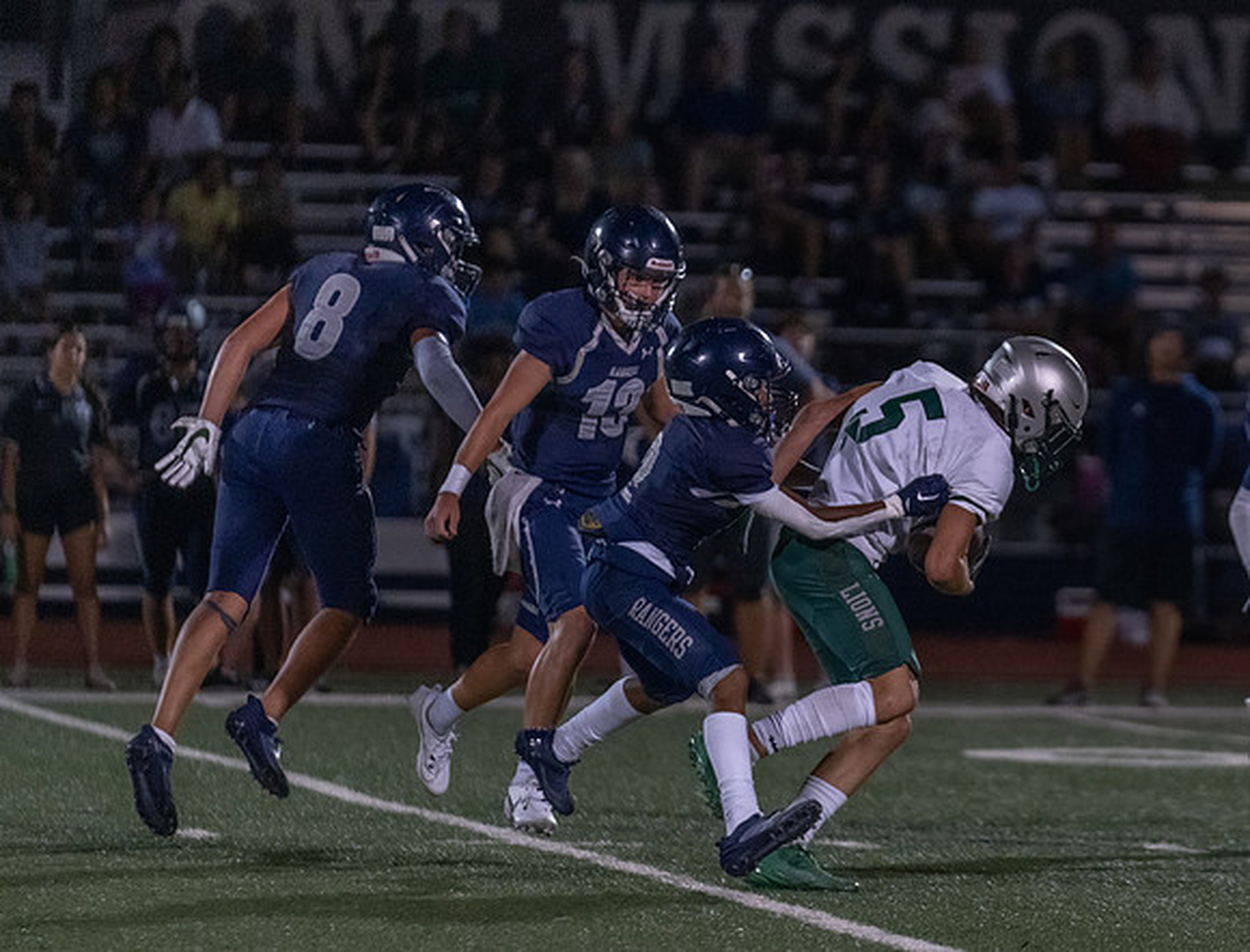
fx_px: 12282
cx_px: 1031
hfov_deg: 5.8
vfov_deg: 4.4
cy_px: 496
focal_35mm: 338
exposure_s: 1/1000
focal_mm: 200
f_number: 2.8
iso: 6400
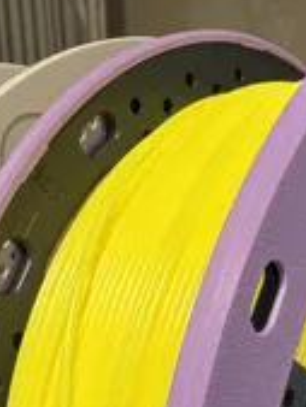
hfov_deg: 24.4
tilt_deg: -18.1
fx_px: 695
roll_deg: -0.1
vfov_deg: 30.4
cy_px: 405
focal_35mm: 59
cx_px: 255
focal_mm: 2.22
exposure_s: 1/60
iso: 320
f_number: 2.2
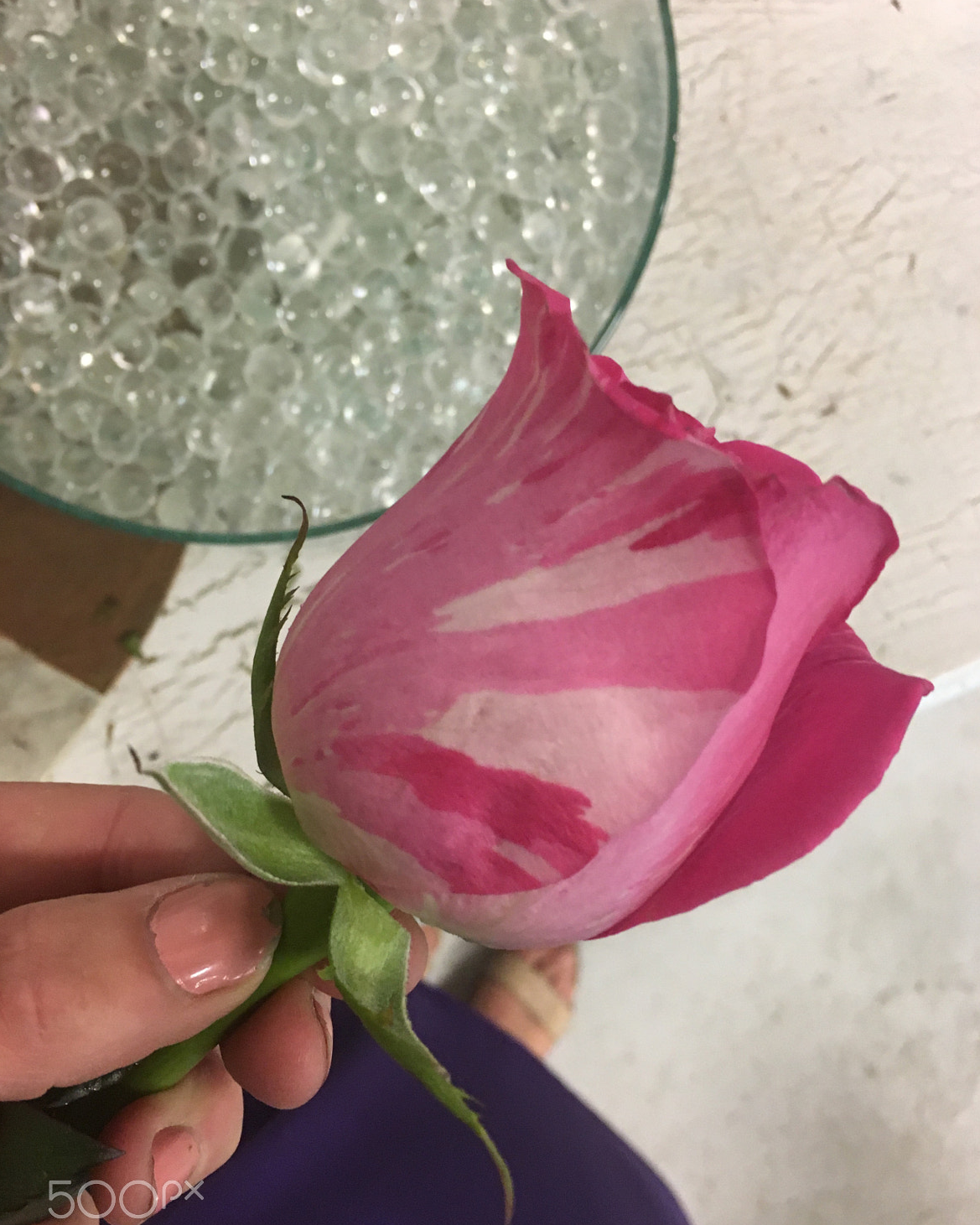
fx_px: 1124
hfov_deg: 47.1
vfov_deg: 57.2
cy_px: 639
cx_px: 499
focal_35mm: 31
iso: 125
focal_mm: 4.15
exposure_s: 1/30
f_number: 2.2
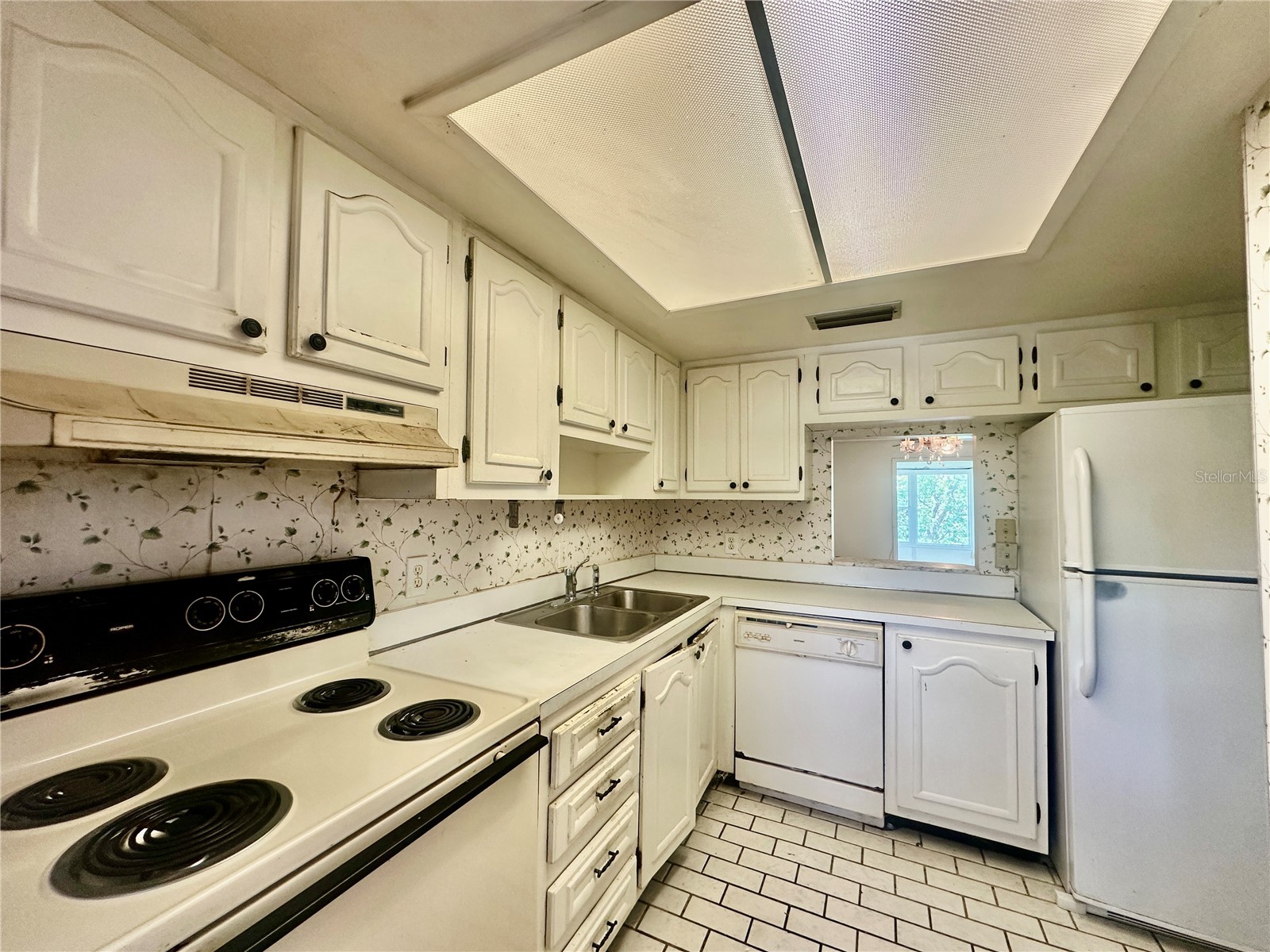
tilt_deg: +2.1
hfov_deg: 102.1
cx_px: 635
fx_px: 514
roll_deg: -1.3
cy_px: 476
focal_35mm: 14
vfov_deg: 85.7
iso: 160
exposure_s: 1/111
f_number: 2.2
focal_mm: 2.22
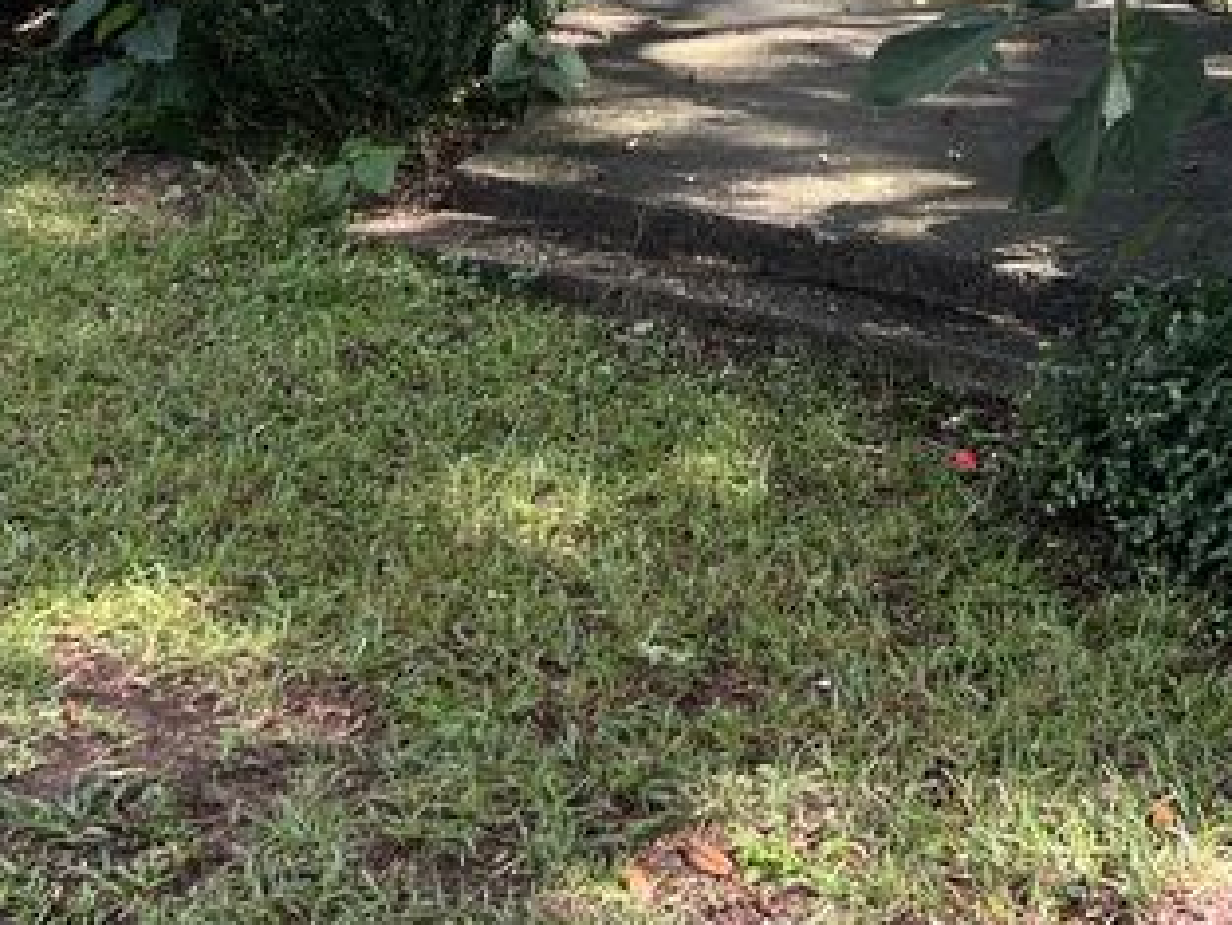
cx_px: 535
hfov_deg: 23.0
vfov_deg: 16.2
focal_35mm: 85
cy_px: -374
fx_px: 3026
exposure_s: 1/312
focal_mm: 5.7
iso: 50
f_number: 1.5
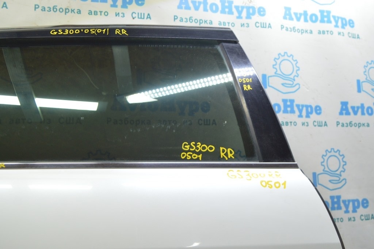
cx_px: 187
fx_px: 374
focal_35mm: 36
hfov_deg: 53.2
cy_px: 124
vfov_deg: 36.8
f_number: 5.6
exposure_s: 1/20
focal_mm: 24
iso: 400
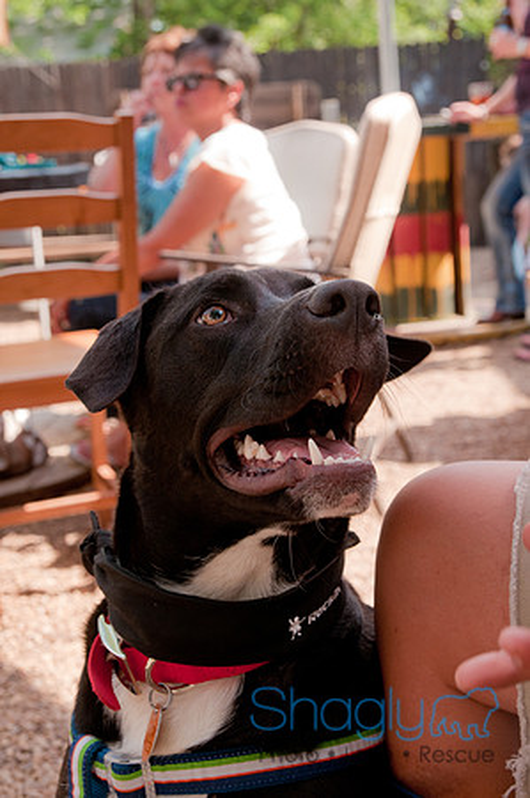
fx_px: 1162
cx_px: 265
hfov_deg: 25.7
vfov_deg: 37.9
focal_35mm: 52
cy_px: 399
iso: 400
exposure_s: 1/320
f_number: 5.6
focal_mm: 35
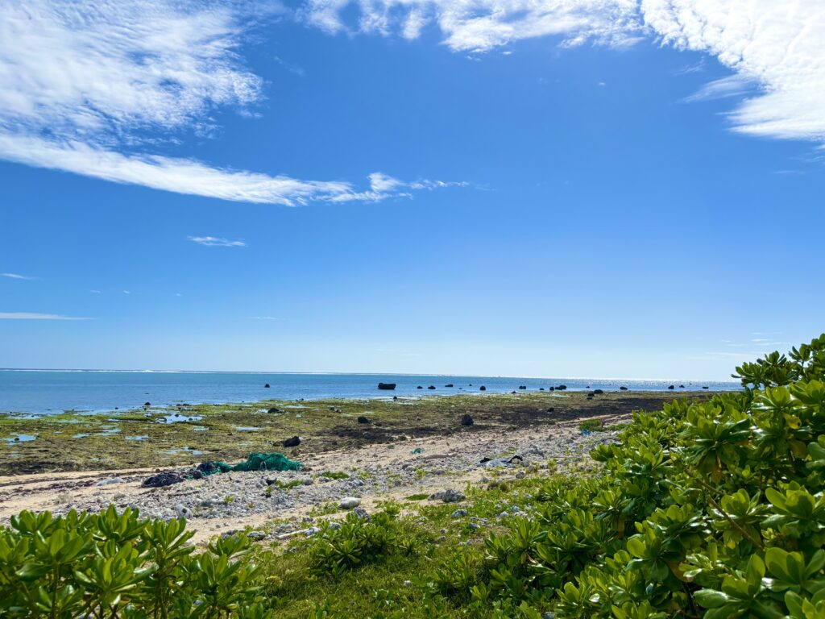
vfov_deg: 53.1
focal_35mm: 26
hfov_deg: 67.3
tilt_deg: +5.9
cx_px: 412
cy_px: 310
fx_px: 620
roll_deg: -1.5
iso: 50
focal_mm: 5.96
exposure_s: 1/9901
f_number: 1.6
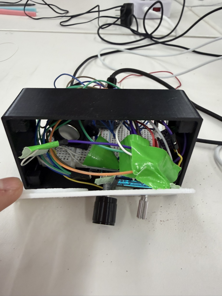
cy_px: 148
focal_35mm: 24
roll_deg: -0.2
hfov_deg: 56.8
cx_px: 111
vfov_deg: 71.6
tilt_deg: -38.7
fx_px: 205
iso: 200
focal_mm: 2.22
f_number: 2.2
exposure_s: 1/60
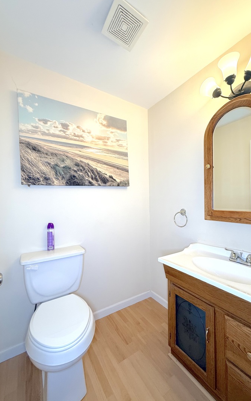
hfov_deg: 74.6
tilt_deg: +1.2
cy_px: 202
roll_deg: +0.3
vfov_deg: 101.4
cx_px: 139
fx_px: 164
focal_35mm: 15
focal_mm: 2.22
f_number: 2.2
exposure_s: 1/100
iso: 100
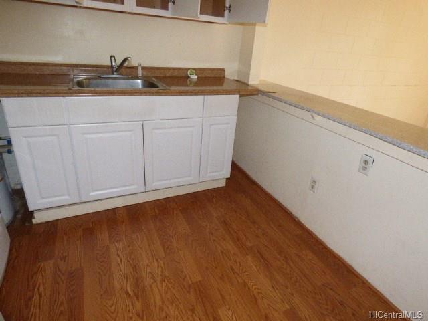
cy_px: 160
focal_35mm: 20
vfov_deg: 66.0
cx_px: 214
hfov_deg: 81.7
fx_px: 247
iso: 800
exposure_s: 1/125
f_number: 2.8
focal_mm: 3.58
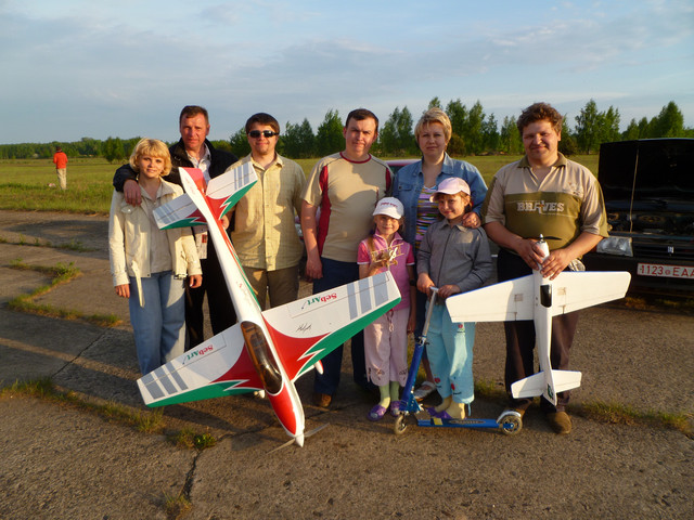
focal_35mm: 28
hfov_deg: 63.4
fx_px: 561
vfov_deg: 49.7
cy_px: 260
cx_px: 347
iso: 80
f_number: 3.3
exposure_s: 1/250
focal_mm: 5
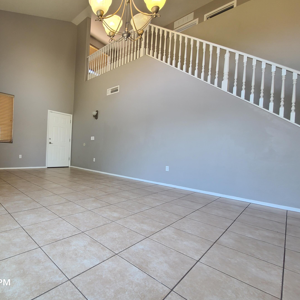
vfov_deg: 87.4
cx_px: 100
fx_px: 157
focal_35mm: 16
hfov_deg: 84.4
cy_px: 151
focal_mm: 2.2
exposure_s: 1/60
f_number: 2.2
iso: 160
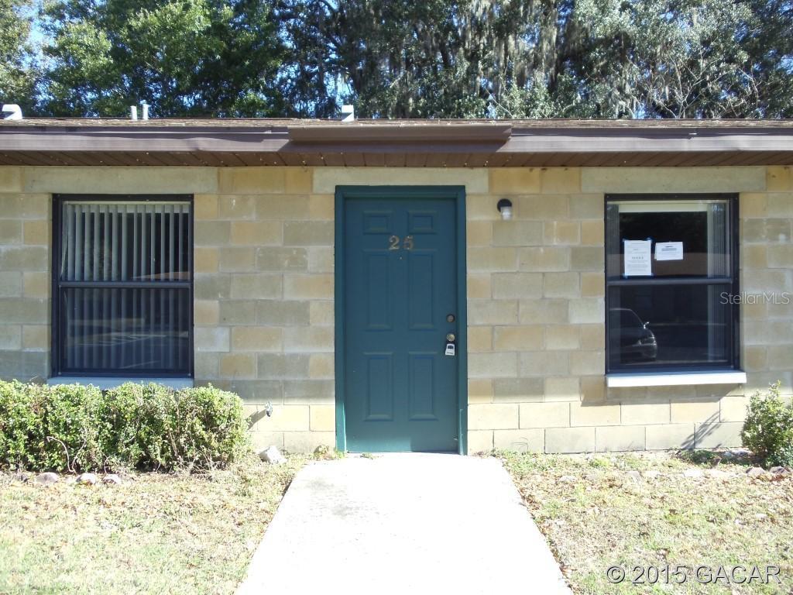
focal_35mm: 44
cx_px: 396
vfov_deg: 32.9
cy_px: 298
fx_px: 1008
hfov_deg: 42.9
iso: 80
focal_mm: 6
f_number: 3.5
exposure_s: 1/125
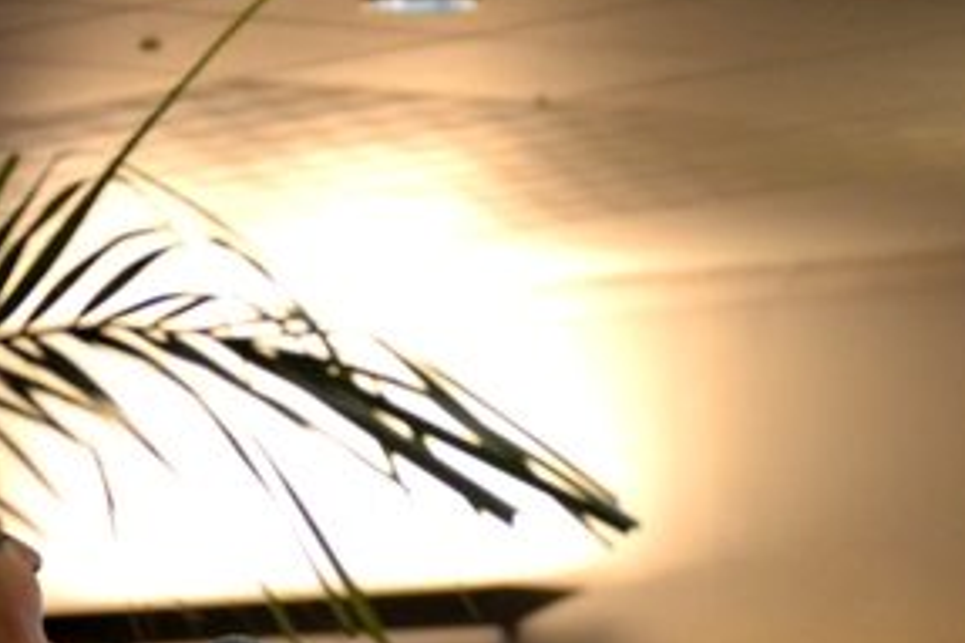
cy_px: 561
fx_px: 7897
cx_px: 1123
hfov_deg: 6.9
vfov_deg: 4.7
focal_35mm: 295
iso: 800
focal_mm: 55
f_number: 4
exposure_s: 1/60
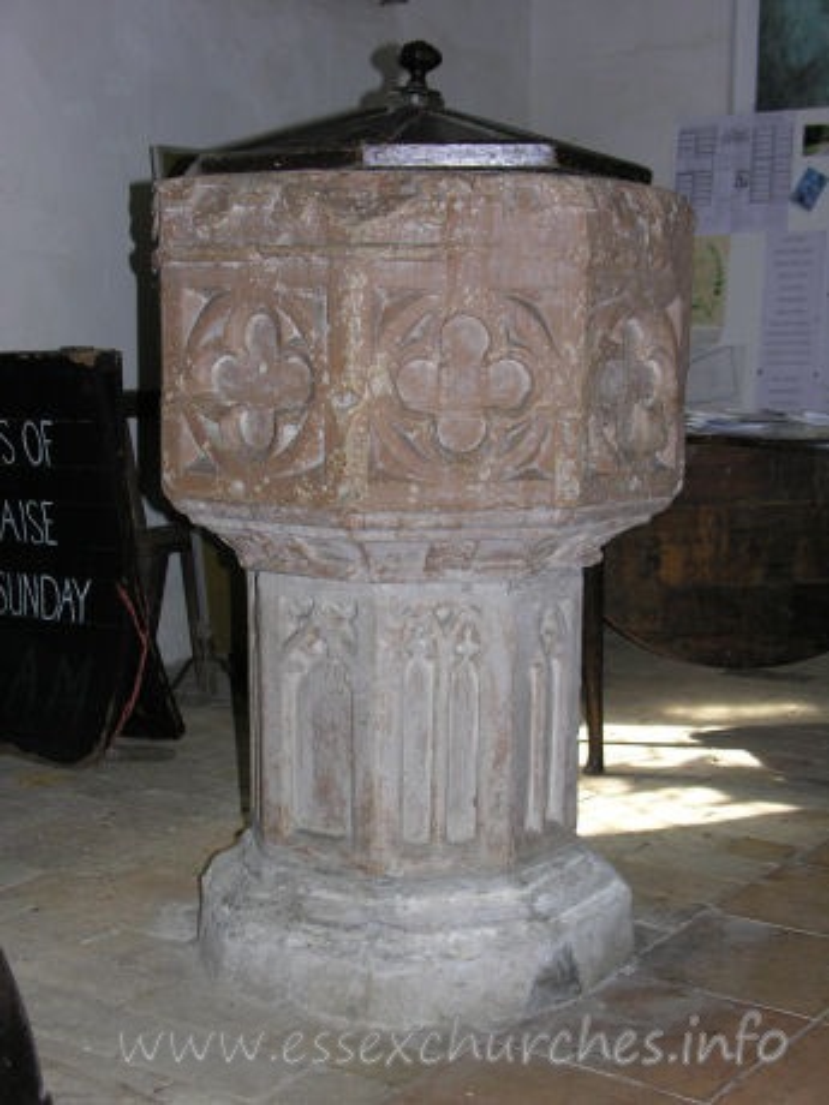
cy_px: 552
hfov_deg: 27.0
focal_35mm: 54
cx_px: 414
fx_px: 1724
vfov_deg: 35.5
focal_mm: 13.8
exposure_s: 1/60.1
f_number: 3.1
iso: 50
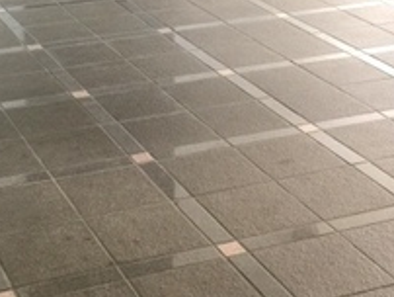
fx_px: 980
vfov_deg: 16.4
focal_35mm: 86
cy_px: -74
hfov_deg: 22.7
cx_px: 142
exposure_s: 1/15
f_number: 2.2
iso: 80
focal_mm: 4.15
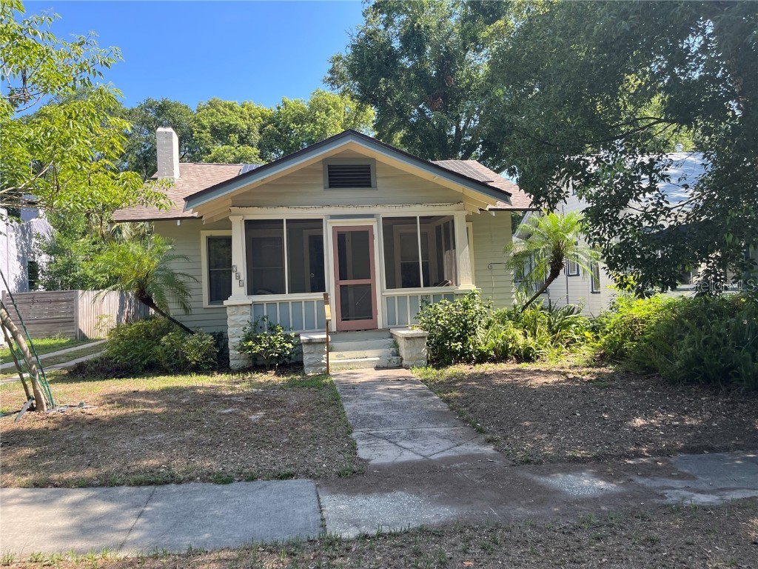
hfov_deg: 67.3
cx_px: 379
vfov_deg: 53.1
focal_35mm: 26
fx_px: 569
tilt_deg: +2.3
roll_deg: +2.8
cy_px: 284
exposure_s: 1/701
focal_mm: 5.1
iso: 50
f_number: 1.6
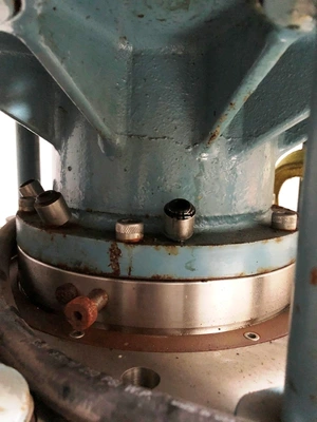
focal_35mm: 28
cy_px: 211
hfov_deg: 49.7
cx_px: 158
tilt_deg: -9.2
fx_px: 342
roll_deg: -1.7
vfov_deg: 63.4
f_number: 1.8
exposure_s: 1/4
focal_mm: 4
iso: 320
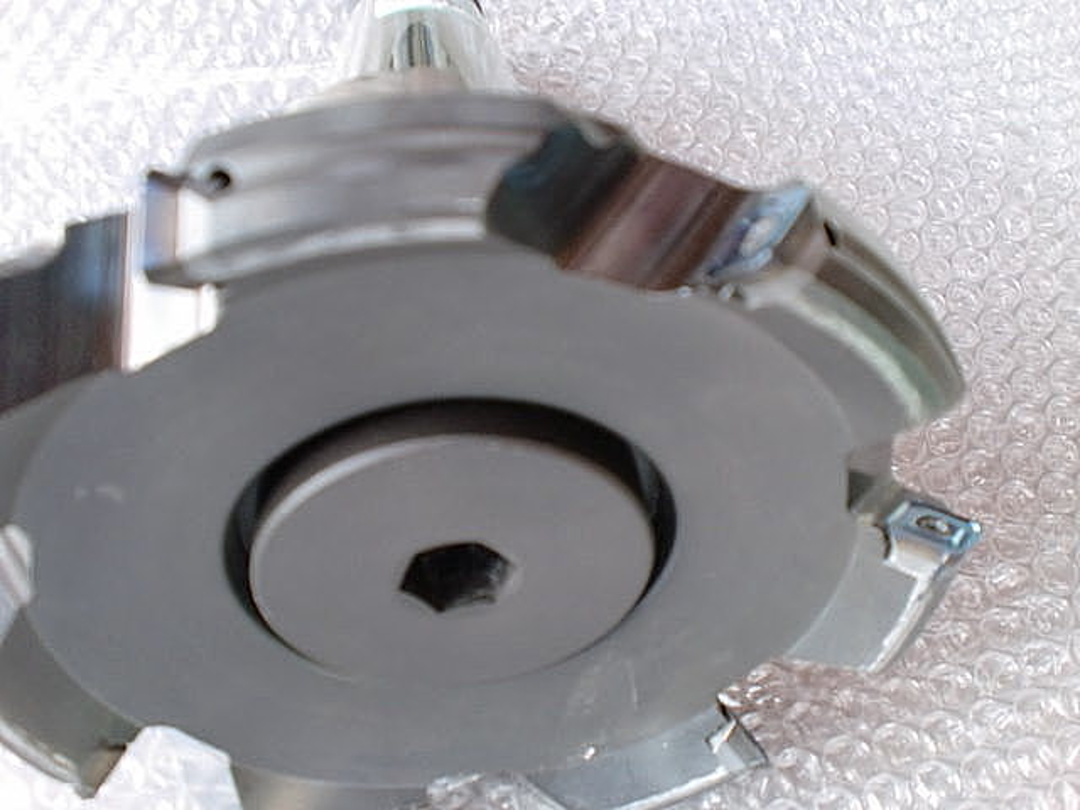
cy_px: 405
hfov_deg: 52.6
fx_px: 1092
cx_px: 540
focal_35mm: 35
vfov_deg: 40.7
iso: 160
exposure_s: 1/60
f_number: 3.1
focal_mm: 6.3
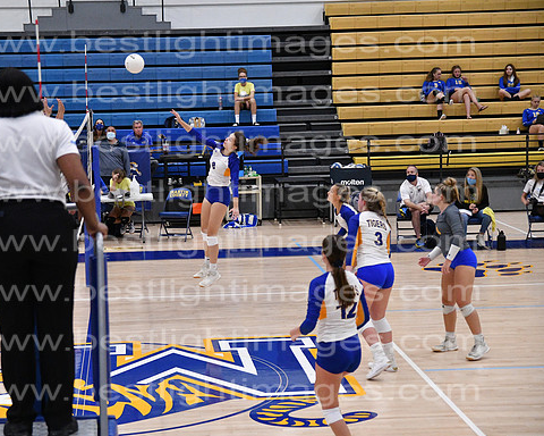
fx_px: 1369
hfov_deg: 22.5
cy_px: 219
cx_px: 223
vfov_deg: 18.1
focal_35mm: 85
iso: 5000
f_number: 3.2
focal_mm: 50
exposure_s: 1/1000
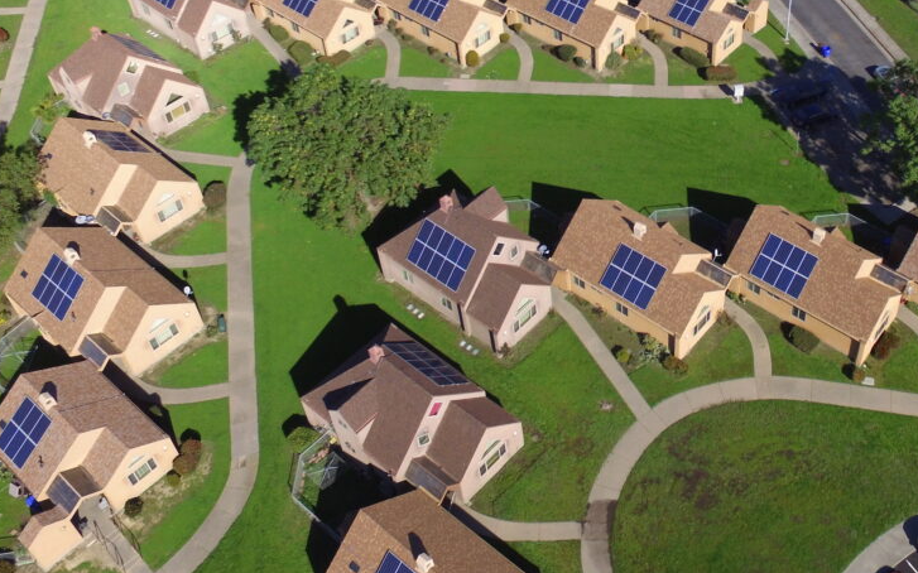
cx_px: 658
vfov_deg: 34.5
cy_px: 72
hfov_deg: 53.5
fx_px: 875
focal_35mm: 35
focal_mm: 3.61
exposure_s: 1/1212
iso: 100
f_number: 2.8
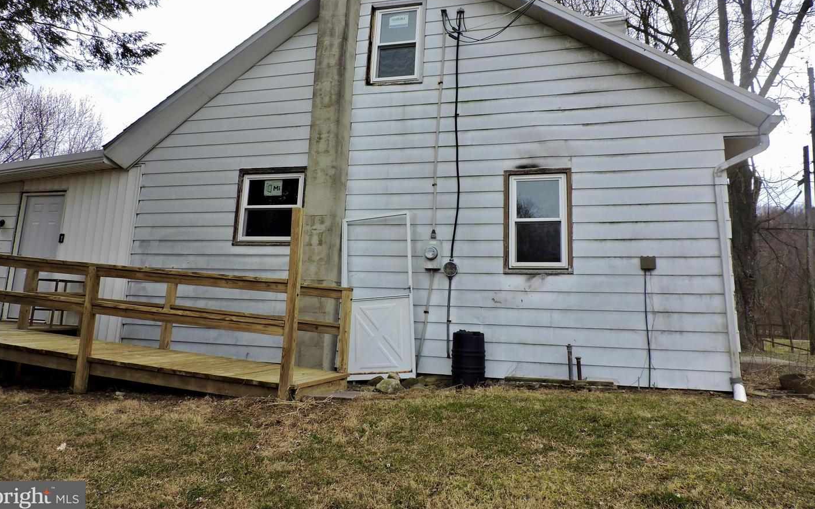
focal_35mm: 26
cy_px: 202
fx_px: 578
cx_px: 400
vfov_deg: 47.3
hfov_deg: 70.4
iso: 100
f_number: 3
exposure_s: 1/320
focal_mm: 4.3
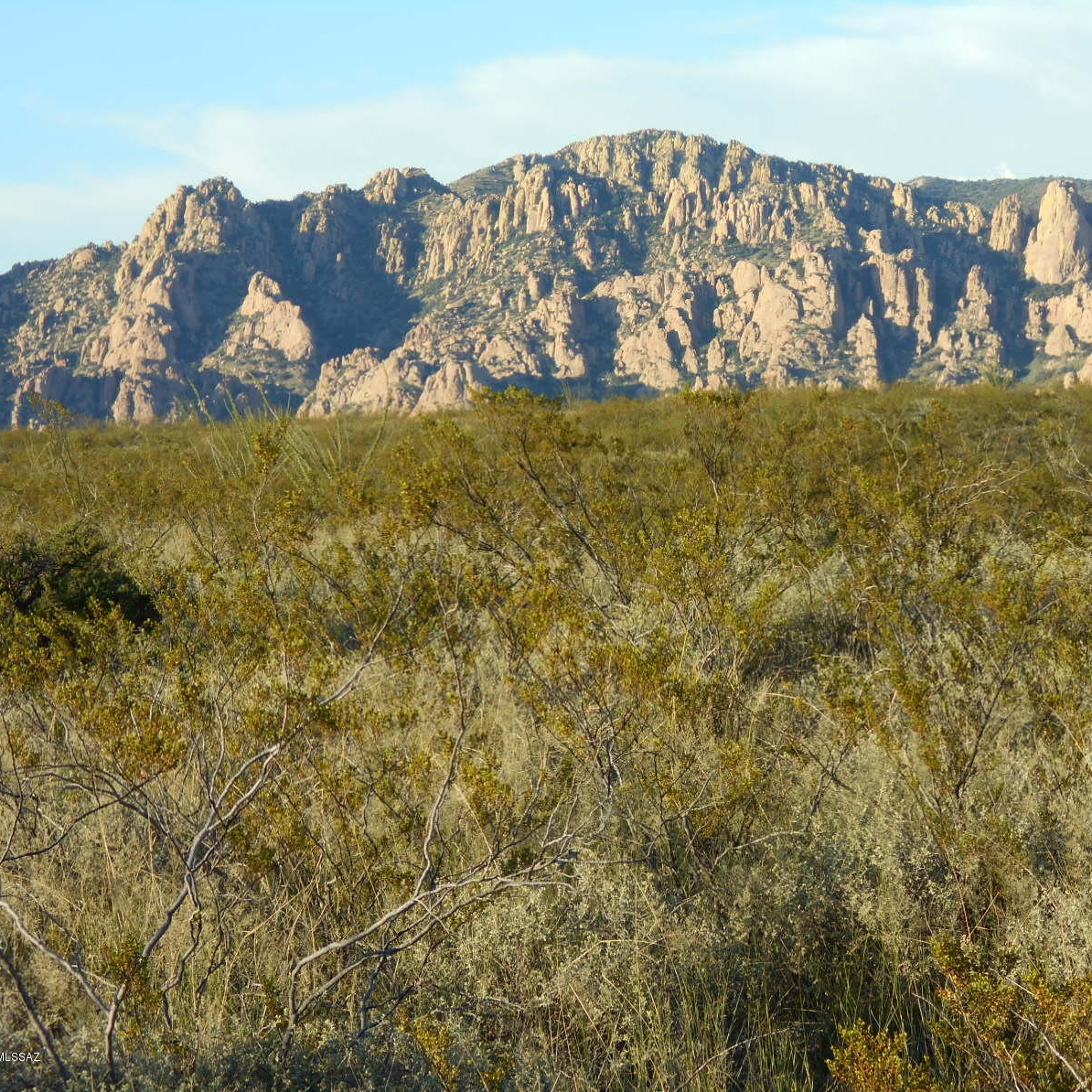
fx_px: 5496
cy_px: 545
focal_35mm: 154
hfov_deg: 11.3
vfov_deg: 11.3
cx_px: 685
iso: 80
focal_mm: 23
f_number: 6.5
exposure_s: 1/100
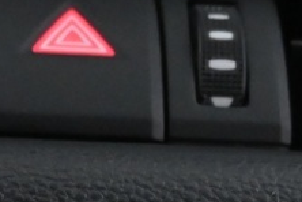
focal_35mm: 208
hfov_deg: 9.9
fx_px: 1742
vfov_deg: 6.0
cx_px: 64
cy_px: 654
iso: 3200
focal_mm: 19
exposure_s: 1/50
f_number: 3.8
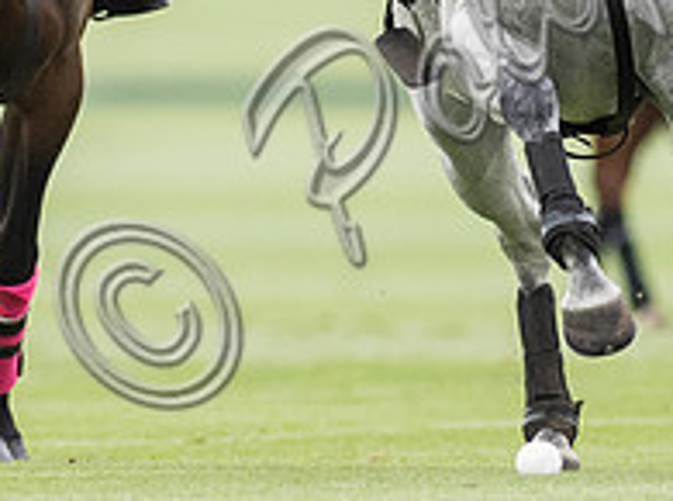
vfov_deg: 0.7
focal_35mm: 1983
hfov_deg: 1.0
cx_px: 1213
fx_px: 38435
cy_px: -26
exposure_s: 1/3200
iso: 640
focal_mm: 300
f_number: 2.8
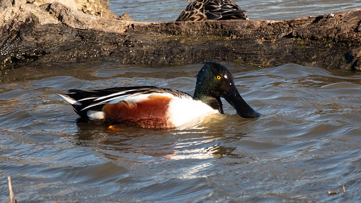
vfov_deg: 1.0
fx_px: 11945
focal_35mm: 1248
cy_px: 111
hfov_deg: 1.7
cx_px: 205
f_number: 4
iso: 250
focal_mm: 220
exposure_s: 1/1250
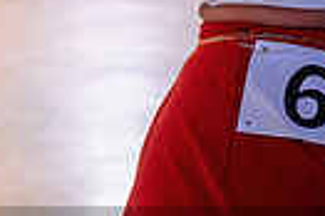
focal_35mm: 186
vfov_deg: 7.3
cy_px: -50
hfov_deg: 10.6
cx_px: -189
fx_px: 1677
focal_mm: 28
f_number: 3.2
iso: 1250
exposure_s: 1/200
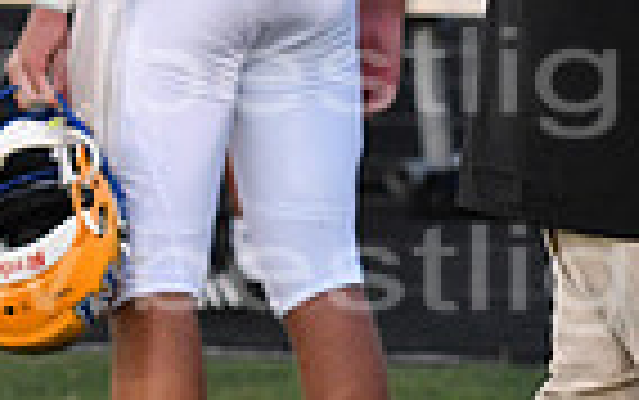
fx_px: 12200
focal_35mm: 700
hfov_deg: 3.0
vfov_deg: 1.9
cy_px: -16
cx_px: 720
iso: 1600
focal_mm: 112
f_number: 4
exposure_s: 1/800
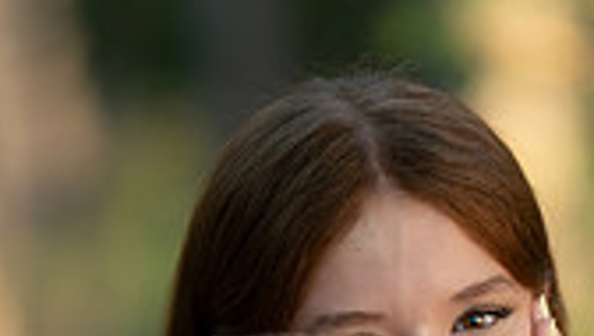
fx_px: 3753
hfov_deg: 9.0
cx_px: 385
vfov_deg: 5.0
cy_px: 764
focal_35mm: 238
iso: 160
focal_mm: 85
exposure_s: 1/320
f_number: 1.2
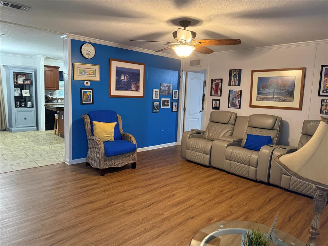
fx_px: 227
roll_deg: -2.3
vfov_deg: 56.8
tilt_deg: -7.0
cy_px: 123
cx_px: 164
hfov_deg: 71.6
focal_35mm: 24
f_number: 1.78
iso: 500
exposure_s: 1/60
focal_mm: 6.76
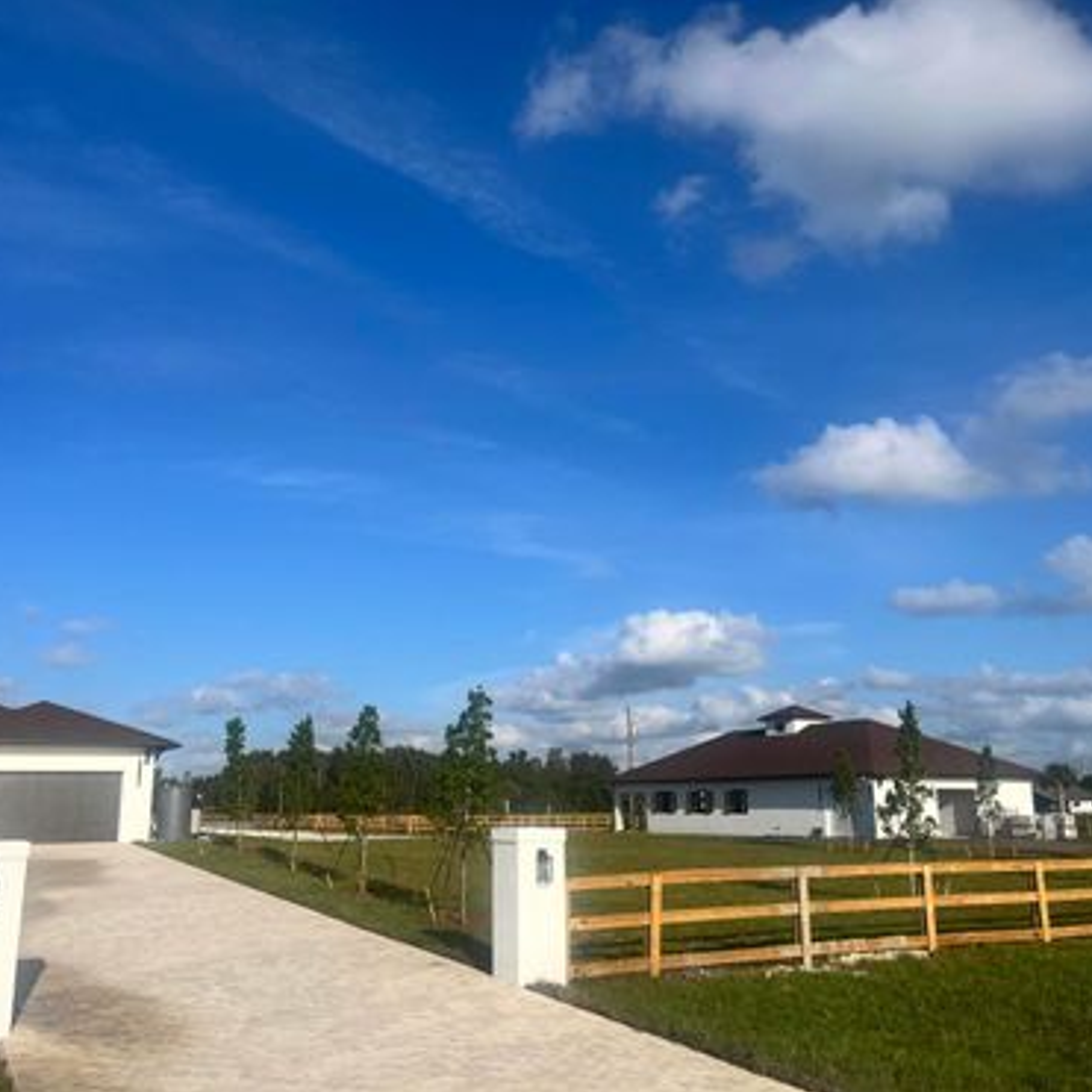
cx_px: 527
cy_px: 546
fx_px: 1106
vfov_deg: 52.5
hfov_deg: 52.5
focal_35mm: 31
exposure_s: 1/5319
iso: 50
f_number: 1.6
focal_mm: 5.1
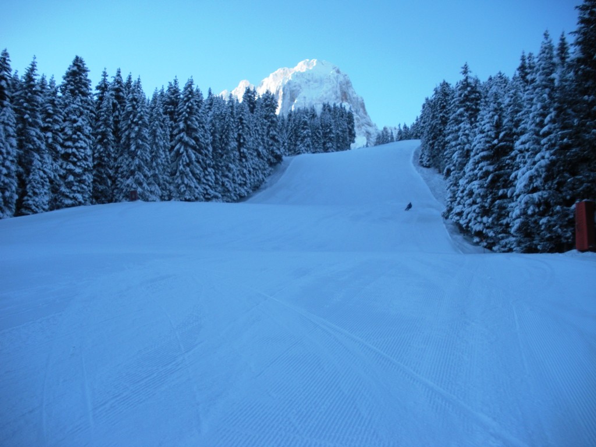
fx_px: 620
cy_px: 224
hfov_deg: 51.4
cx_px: 298
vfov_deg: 39.7
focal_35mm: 36
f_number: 3.5
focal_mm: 6.3
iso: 64
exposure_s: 1/171
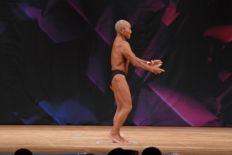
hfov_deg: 7.2
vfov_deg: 4.8
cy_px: 77
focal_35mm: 287
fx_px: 1850
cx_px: 115
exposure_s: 1/400
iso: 2500
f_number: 5.6
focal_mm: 190
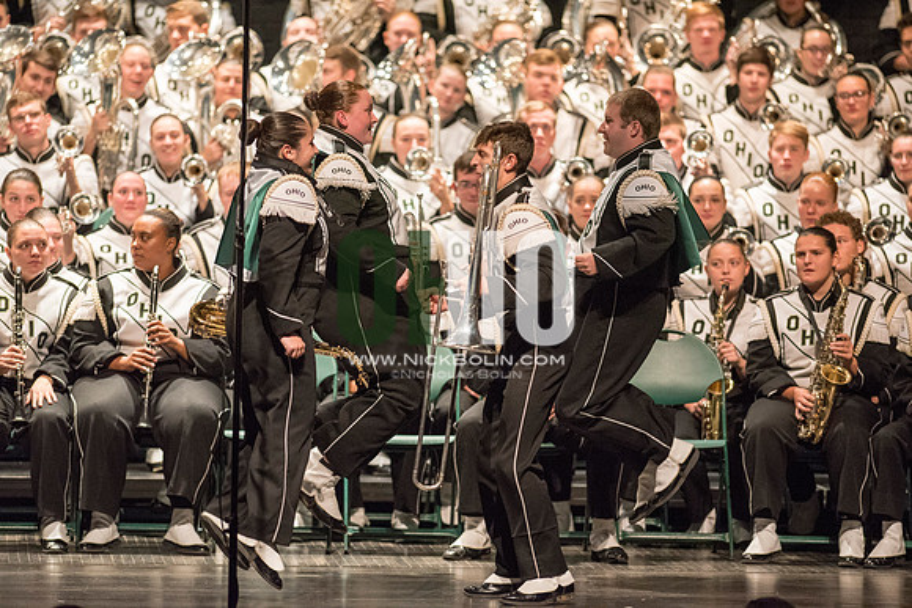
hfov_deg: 6.9
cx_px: 456
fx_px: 7601
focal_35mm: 300
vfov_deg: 4.6
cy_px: 304
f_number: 2.8
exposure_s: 1/500
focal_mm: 300
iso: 4000
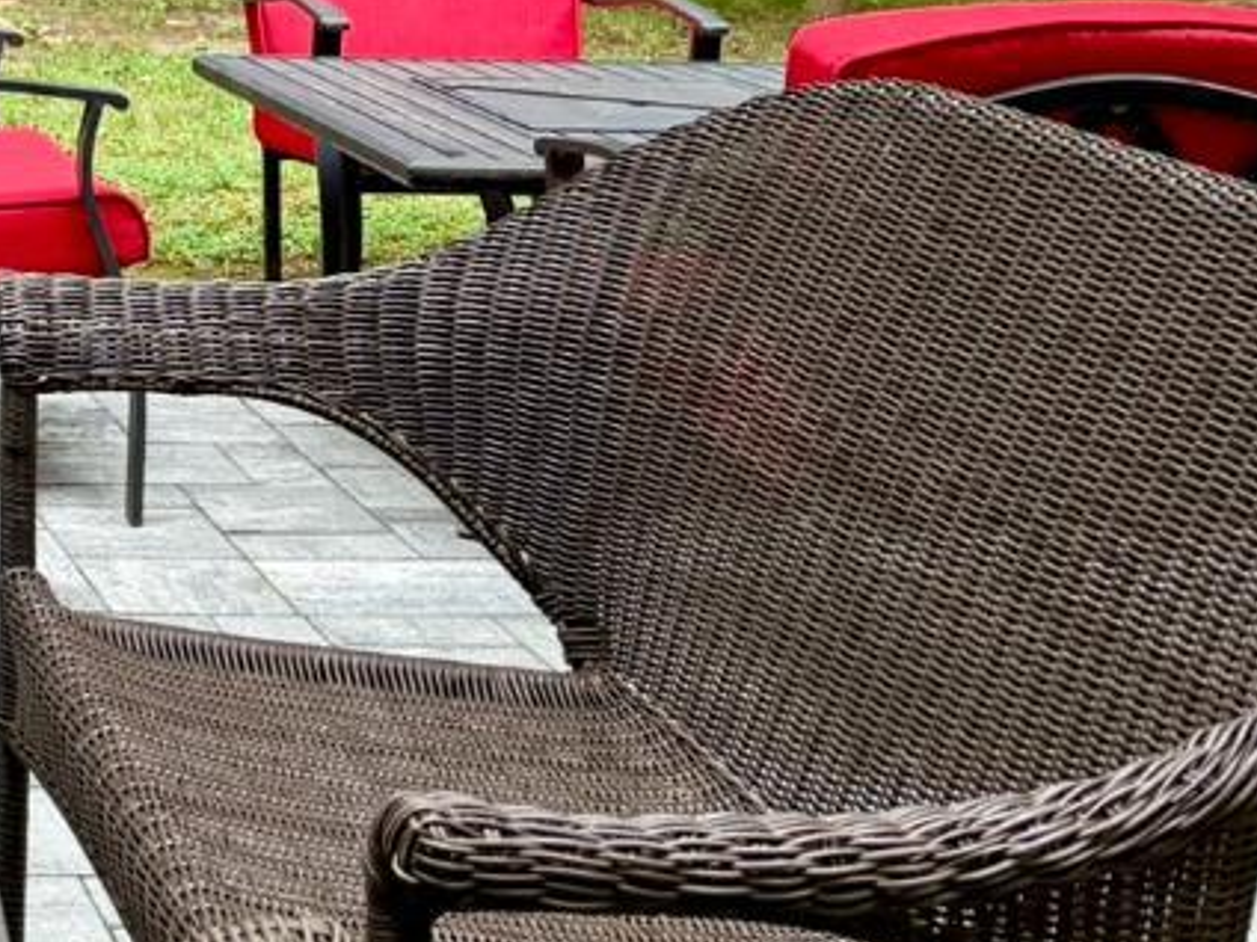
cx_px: -504
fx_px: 3087
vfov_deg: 16.0
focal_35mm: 85
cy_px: -437
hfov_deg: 20.4
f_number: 1.78
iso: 125
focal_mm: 6.76
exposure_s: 1/180
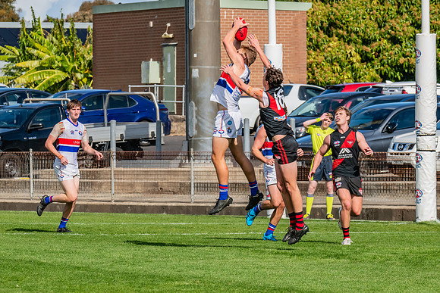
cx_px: 229
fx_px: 4323
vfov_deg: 3.9
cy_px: 118
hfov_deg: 5.8
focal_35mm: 354
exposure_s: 1/1600
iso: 800
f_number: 13
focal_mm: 250
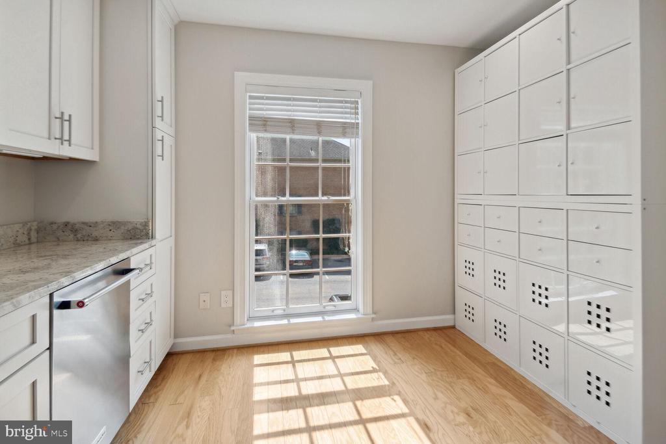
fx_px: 463
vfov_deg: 51.3
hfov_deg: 71.5
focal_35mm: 25
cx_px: 333
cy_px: 222
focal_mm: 17
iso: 200
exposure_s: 1/320
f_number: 11
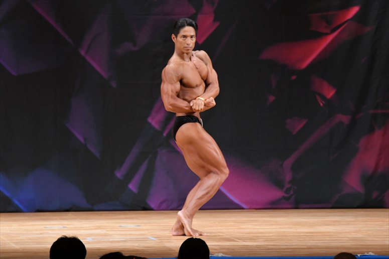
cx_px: 194
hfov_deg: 7.2
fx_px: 3078
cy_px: 130
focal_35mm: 285
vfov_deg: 4.8
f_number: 5.6
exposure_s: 1/400
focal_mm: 190
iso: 3200
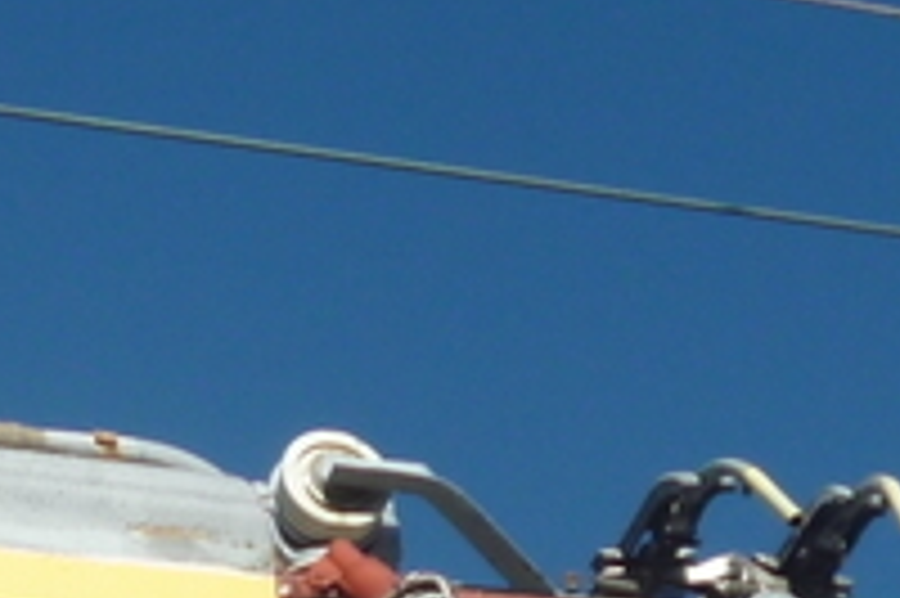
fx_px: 5620
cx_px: 99
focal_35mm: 225
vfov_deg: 5.8
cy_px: 1637
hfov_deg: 9.1
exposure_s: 1/125
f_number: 10
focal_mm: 6.4
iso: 100
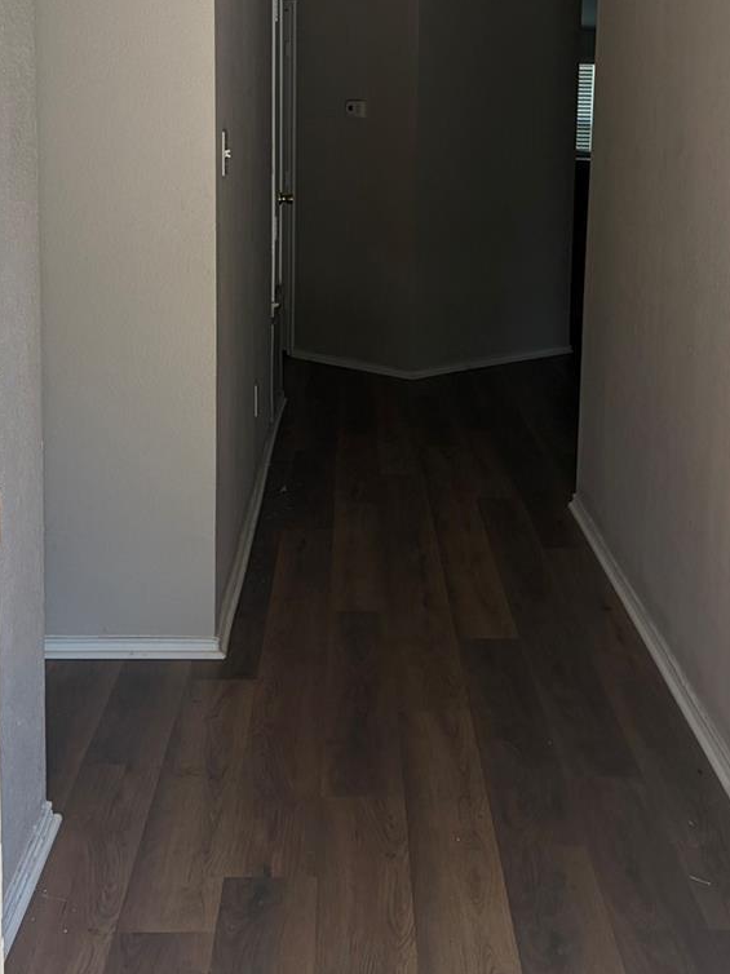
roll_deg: -0.3
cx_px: 429
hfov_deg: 27.5
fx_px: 1491
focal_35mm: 53
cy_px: 345
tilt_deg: -6.8
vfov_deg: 35.9
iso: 50
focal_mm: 5.96
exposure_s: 1/146
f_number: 1.6
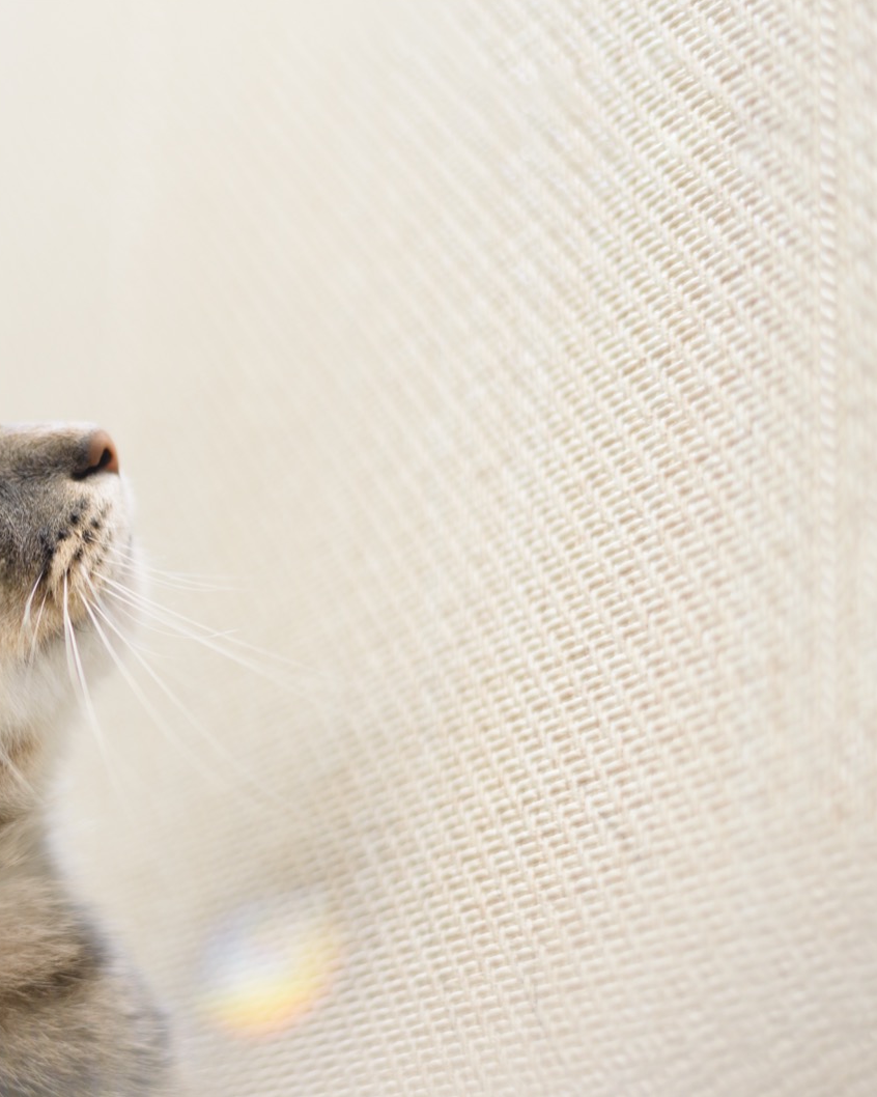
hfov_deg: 21.0
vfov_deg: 26.8
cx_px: 51
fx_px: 2304
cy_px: 550
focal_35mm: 71
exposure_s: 1/125
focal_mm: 50
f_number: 2.2
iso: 500
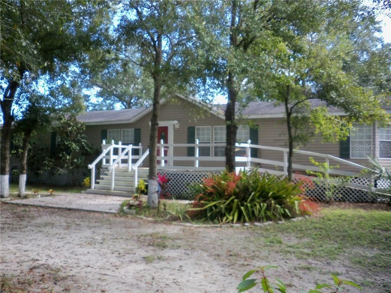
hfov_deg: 49.0
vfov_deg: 37.7
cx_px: 196
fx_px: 429
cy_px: 146
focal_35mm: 38
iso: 100
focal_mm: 6.3
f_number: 3.5
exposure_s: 1/125
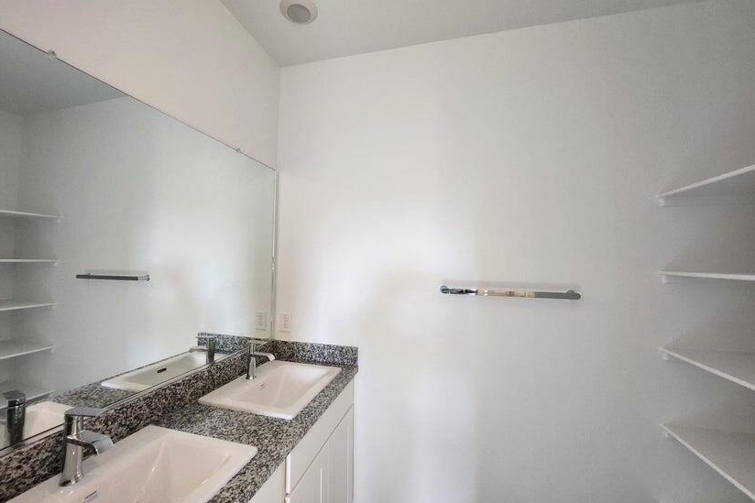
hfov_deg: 104.2
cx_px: 367
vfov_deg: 81.2
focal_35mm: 14
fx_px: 294
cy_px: 250
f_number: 2.2
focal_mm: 1.7
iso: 250
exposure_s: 1/60
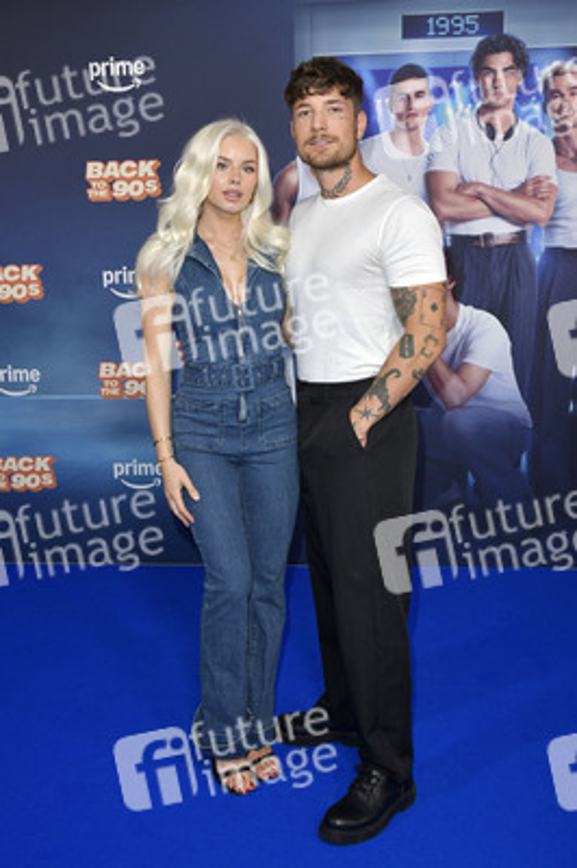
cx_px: 288
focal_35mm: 34
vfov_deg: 55.8
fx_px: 819
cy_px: 434
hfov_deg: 38.8
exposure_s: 1/200
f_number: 6.3
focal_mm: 34
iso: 800
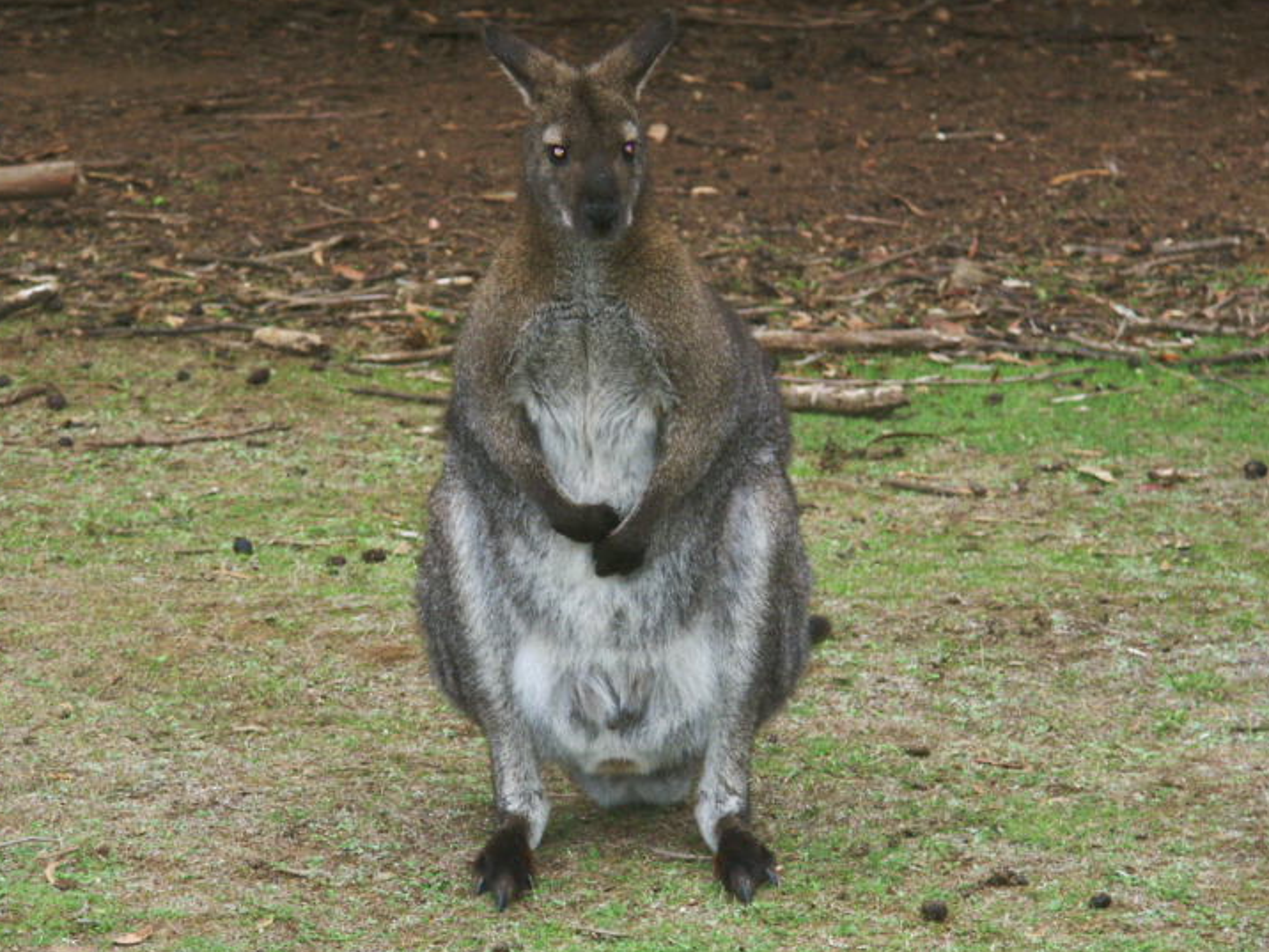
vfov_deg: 6.8
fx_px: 7992
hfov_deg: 9.1
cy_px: 500
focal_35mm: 218
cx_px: 627
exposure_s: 1/500
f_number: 3.5
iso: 200
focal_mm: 49.45
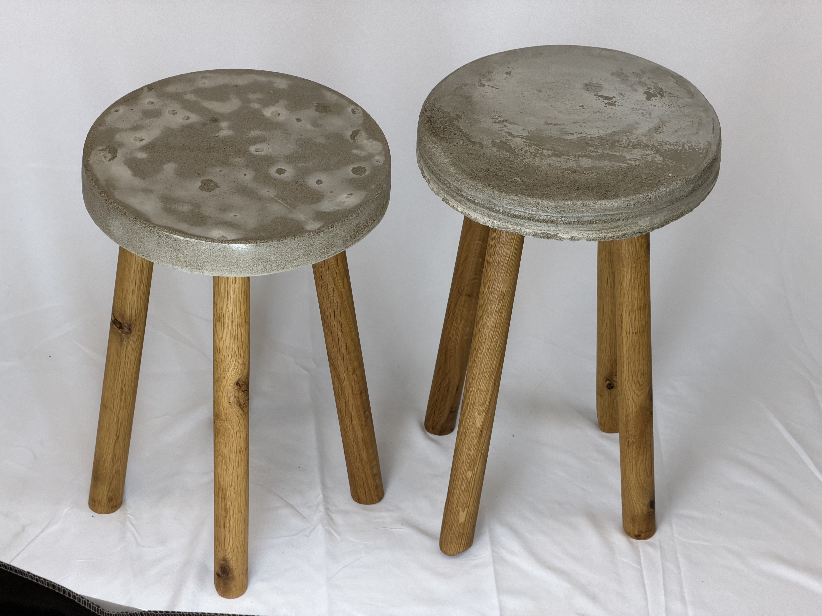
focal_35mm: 100
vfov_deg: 14.8
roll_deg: -2.7
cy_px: 308
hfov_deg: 19.6
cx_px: 411
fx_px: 2375
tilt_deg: -37.7
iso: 125
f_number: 2.8
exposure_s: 1/120
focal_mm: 16.89
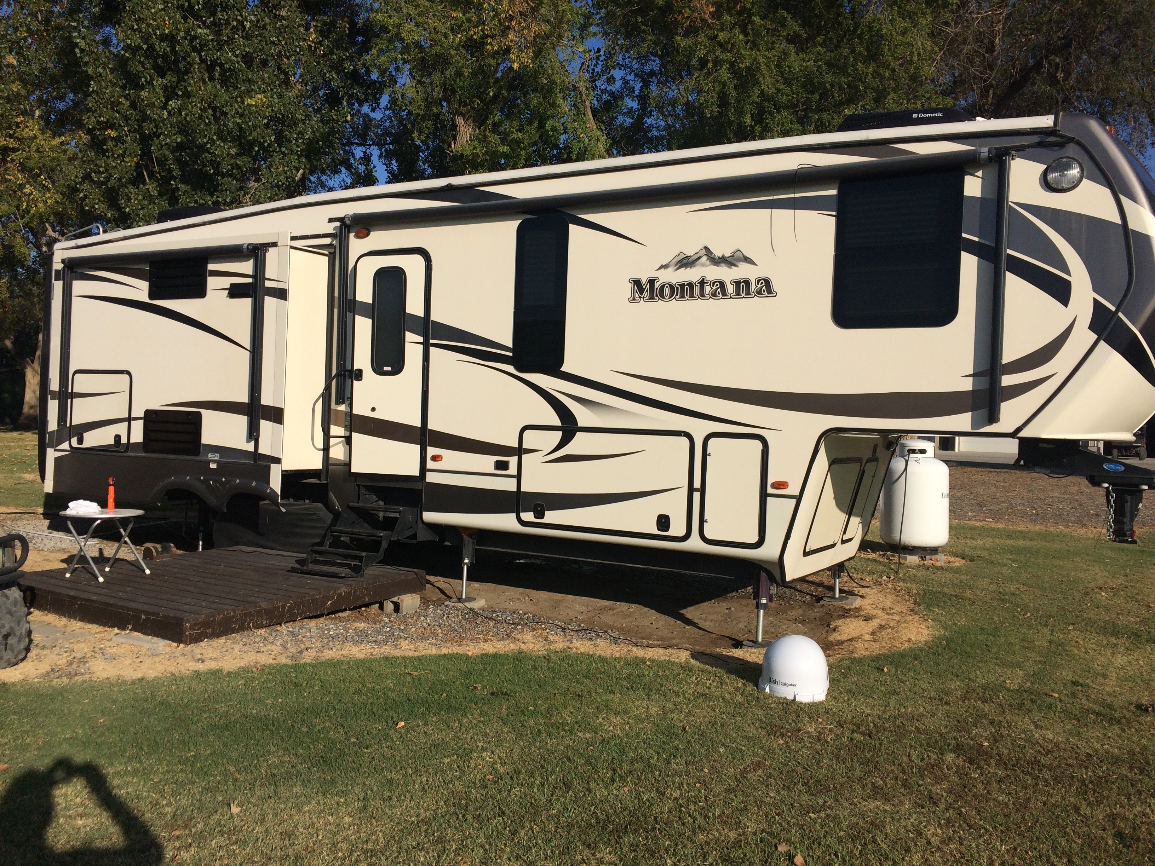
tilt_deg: -3.3
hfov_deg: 61.7
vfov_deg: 48.2
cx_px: 578
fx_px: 968
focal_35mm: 29
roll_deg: -1.2
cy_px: 433
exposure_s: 1/4566
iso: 40
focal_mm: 4.15
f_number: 2.2
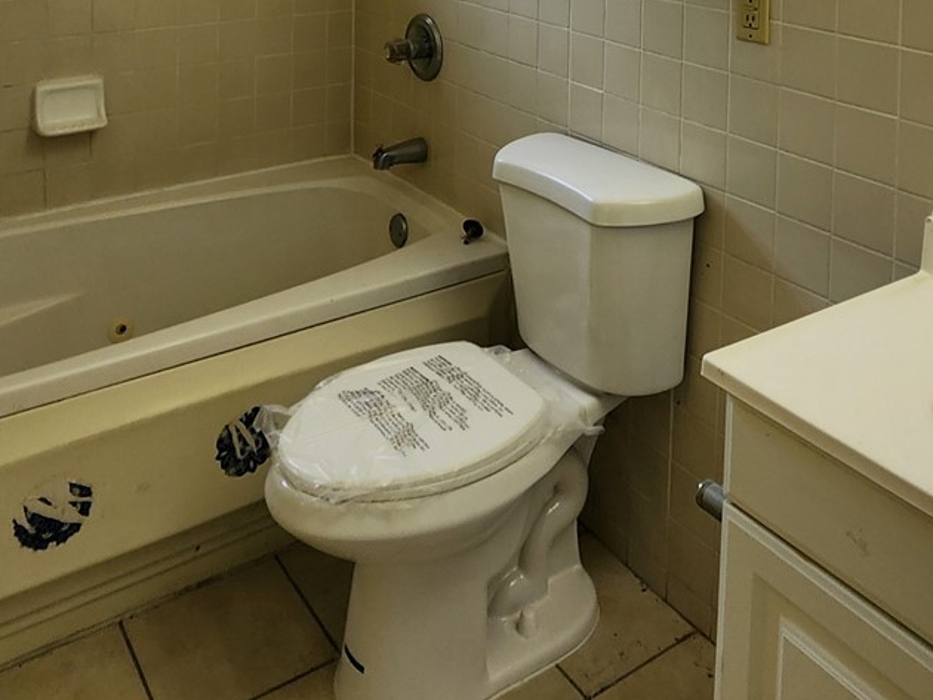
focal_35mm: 33
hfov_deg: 55.3
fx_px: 890
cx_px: 483
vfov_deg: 34.9
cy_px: -123
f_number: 2.2
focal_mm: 2.2
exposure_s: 1/60
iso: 100
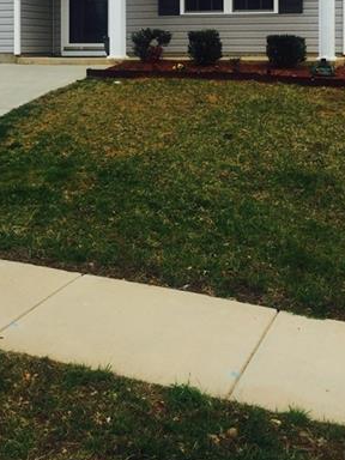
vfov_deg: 31.7
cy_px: 47
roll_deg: -0.4
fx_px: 771
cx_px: 144
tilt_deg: -0.8
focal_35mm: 58
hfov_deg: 25.2
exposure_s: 1/1068
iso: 32
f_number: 2.2
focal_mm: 4.15
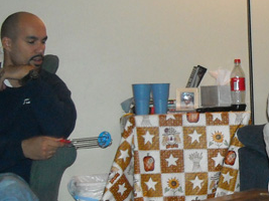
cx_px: 298
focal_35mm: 105
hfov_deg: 18.0
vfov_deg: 14.1
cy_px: 98
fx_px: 816
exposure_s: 1/60
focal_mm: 5.7
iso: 400
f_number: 2.8
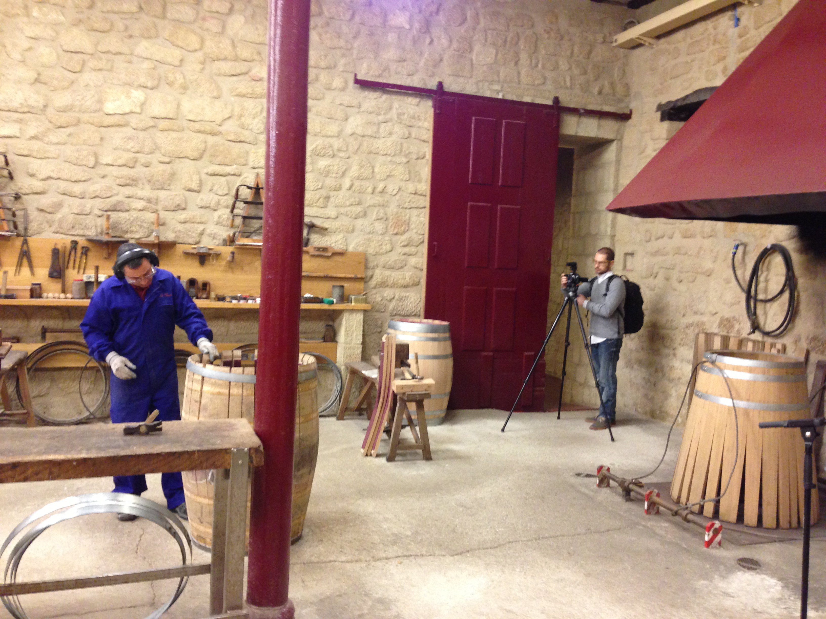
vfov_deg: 42.9
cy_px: 310
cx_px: 413
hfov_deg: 55.4
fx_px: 787
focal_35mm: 33
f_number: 2.4
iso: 200
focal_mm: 4.13
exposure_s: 1/20
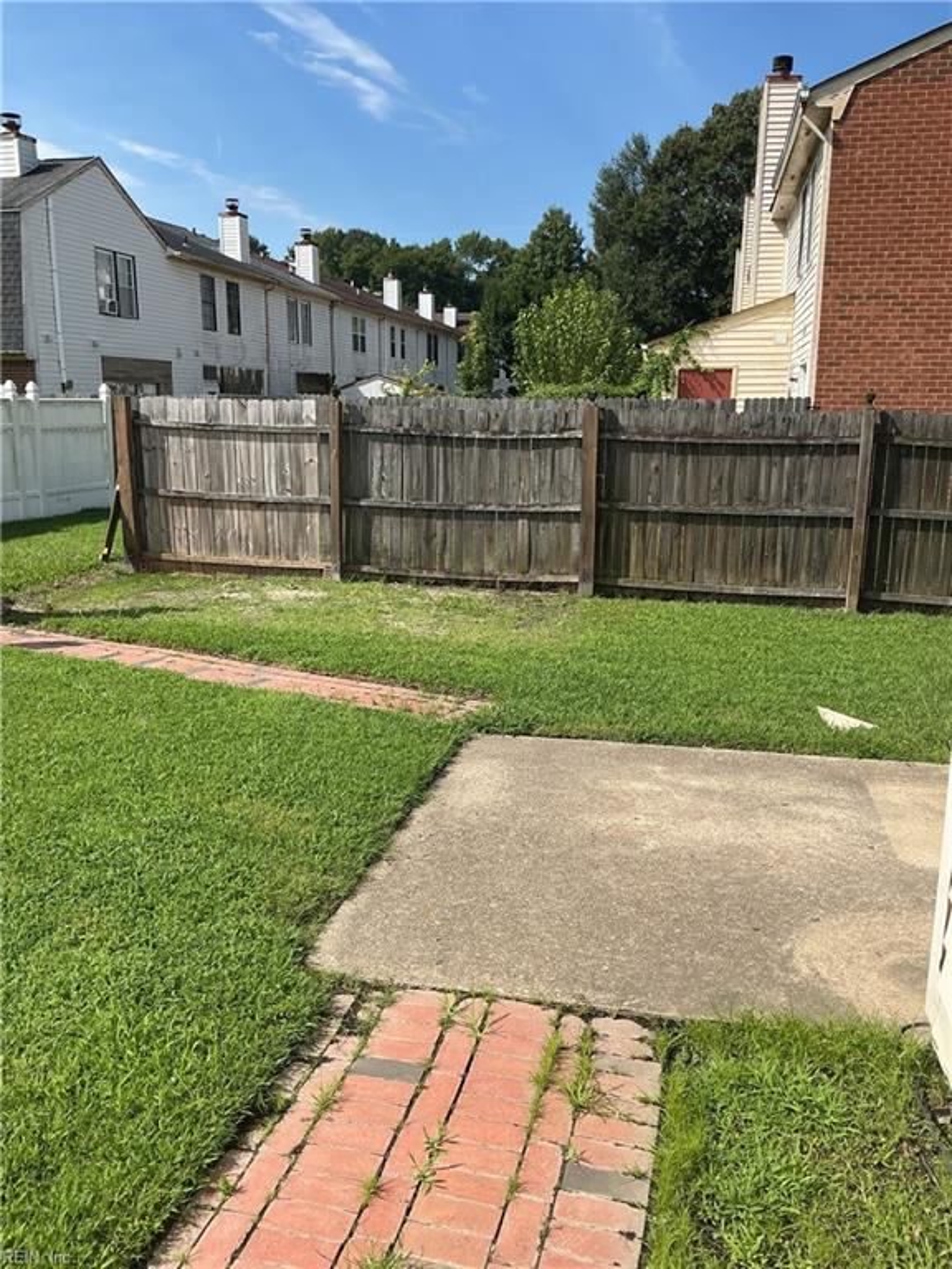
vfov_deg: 61.7
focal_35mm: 29
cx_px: 476
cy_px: 634
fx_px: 1063
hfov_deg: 48.2
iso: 25
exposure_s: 1/1848
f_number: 1.8
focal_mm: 3
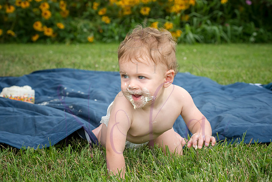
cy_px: 87
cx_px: 135
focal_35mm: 84
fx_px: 636
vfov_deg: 16.2
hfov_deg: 24.1
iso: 500
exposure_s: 1/320
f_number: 9
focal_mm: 80
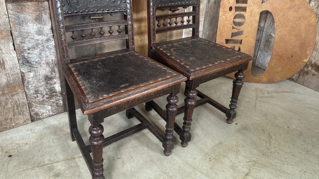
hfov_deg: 69.8
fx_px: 228
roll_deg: -3.6
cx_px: 155
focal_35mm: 27
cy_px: 60
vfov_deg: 42.4
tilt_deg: -24.7
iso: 250
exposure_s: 1/62
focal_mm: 6.86
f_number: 1.78
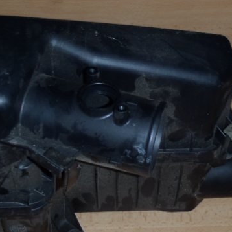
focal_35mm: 60
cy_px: 137
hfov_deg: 28.6
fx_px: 455
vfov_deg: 28.6
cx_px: 102
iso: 100
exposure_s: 1/40
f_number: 4.6
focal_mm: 6.83
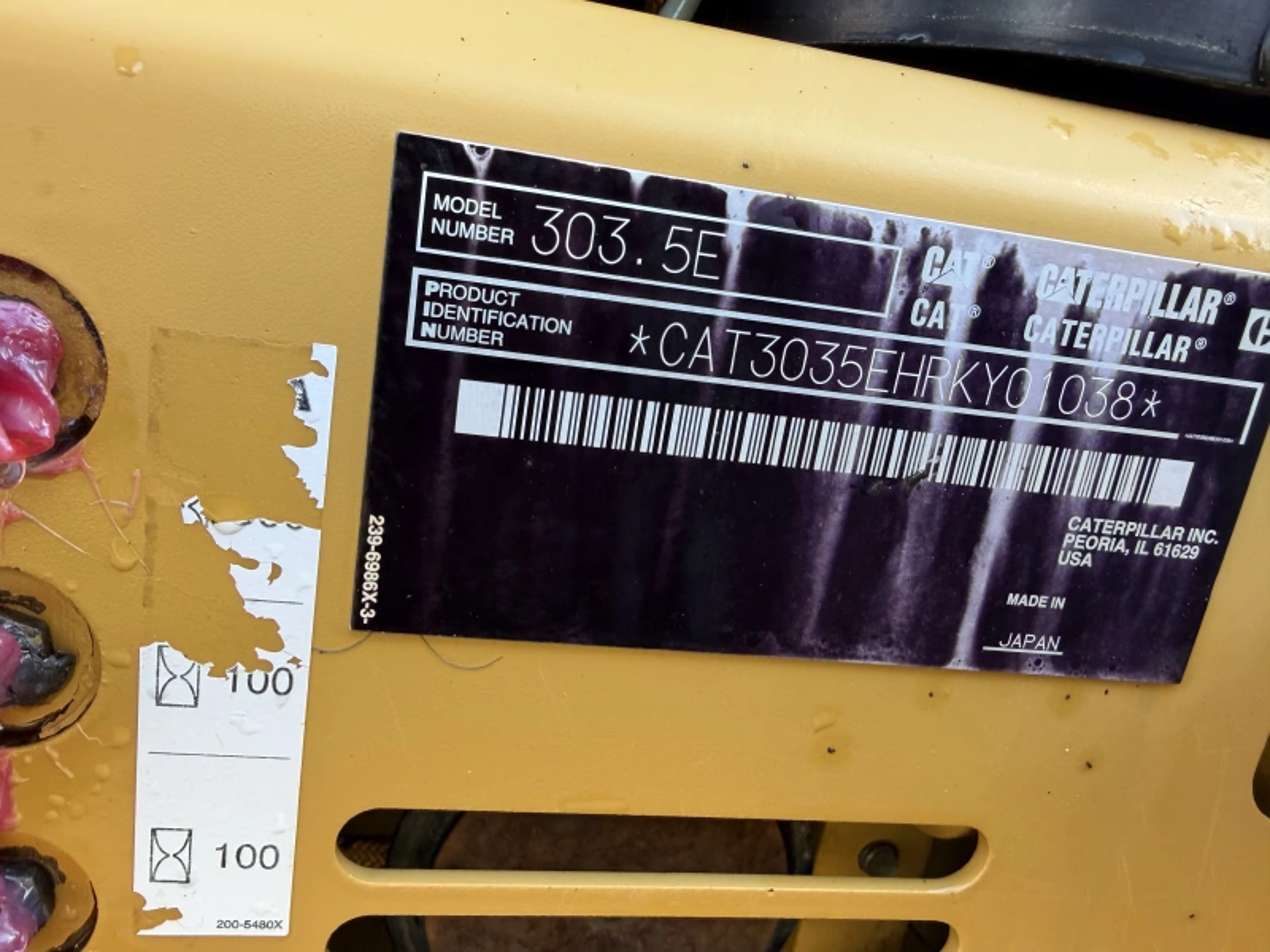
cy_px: 476
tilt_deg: -15.6
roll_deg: -4.6
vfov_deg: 56.8
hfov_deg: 71.6
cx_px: 635
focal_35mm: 24
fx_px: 881
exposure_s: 1/121
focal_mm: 2.22
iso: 125
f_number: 2.2
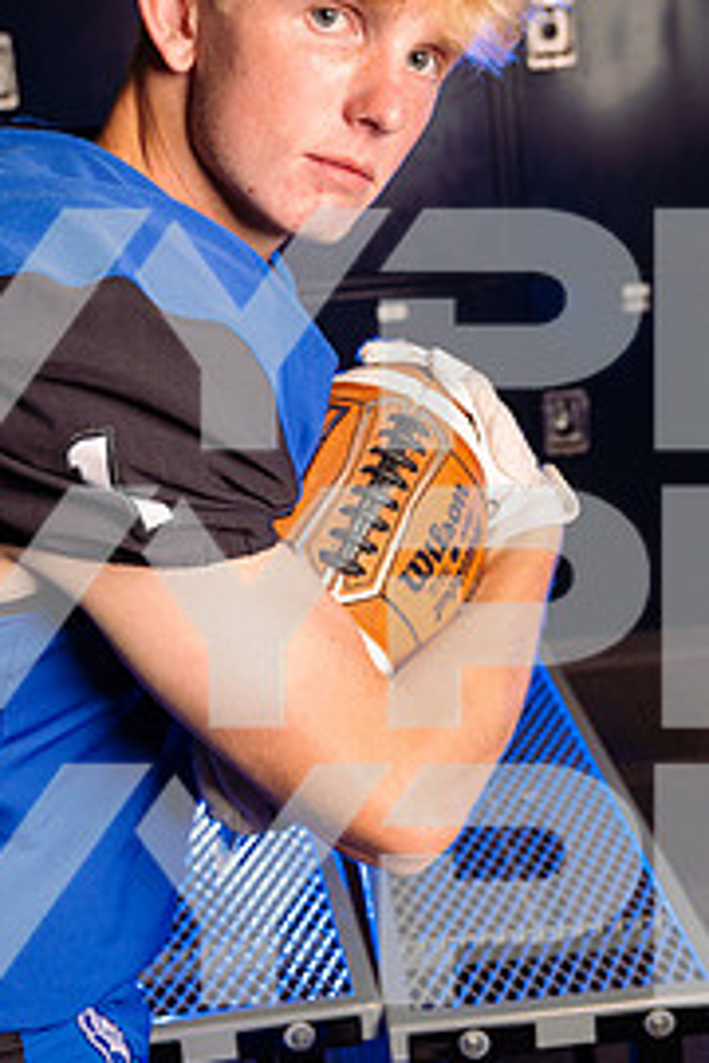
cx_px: 343
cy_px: 610
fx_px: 1772
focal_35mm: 60
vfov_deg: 33.3
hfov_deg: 22.6
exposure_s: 1/250
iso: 320
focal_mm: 36
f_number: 4.5
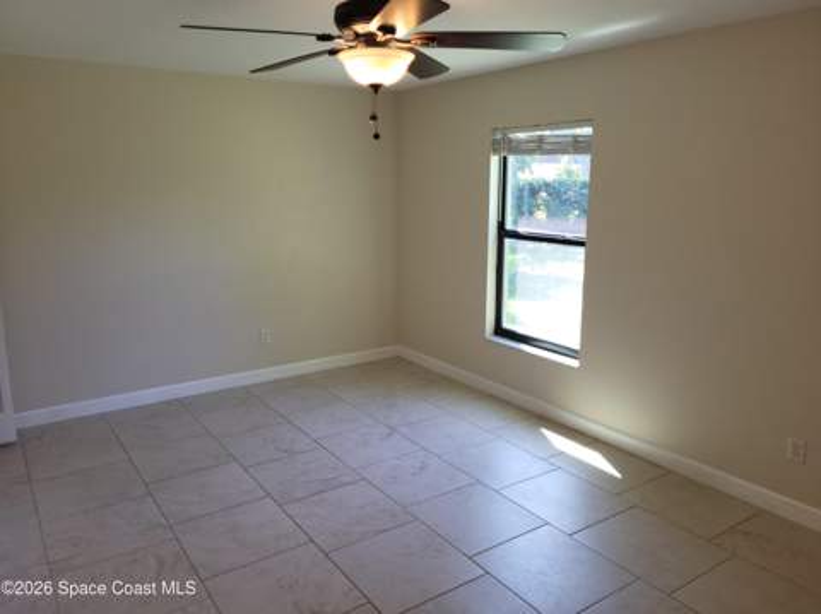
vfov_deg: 53.0
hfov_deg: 67.4
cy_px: 307
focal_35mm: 26
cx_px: 410
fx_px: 616
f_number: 1.8
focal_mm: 5.4
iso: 40
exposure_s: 1/60
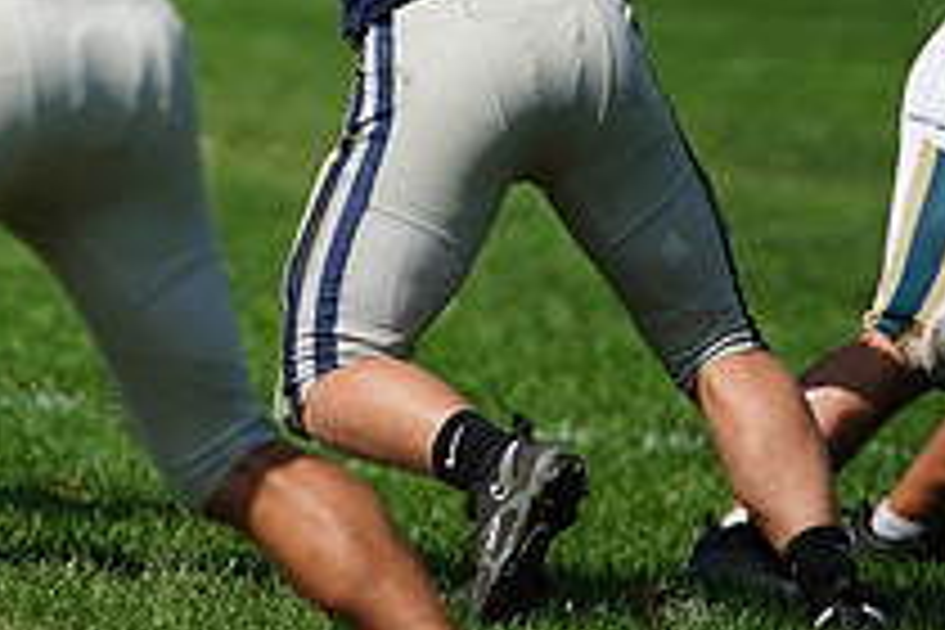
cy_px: -115
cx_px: -50
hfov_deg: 2.5
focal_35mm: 828
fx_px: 21733
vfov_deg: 1.7
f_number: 2.8
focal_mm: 300
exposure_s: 1/8000
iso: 400
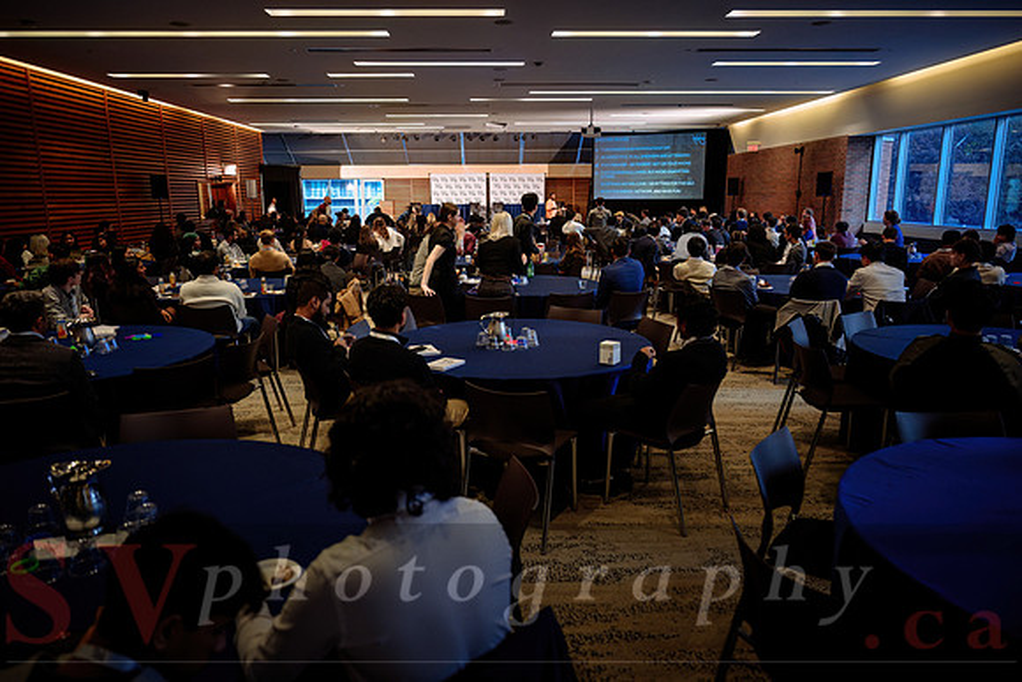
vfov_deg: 52.6
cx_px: 511
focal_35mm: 24
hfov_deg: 73.0
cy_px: 341
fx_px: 691
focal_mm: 24
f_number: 2.8
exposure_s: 1/200
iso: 500
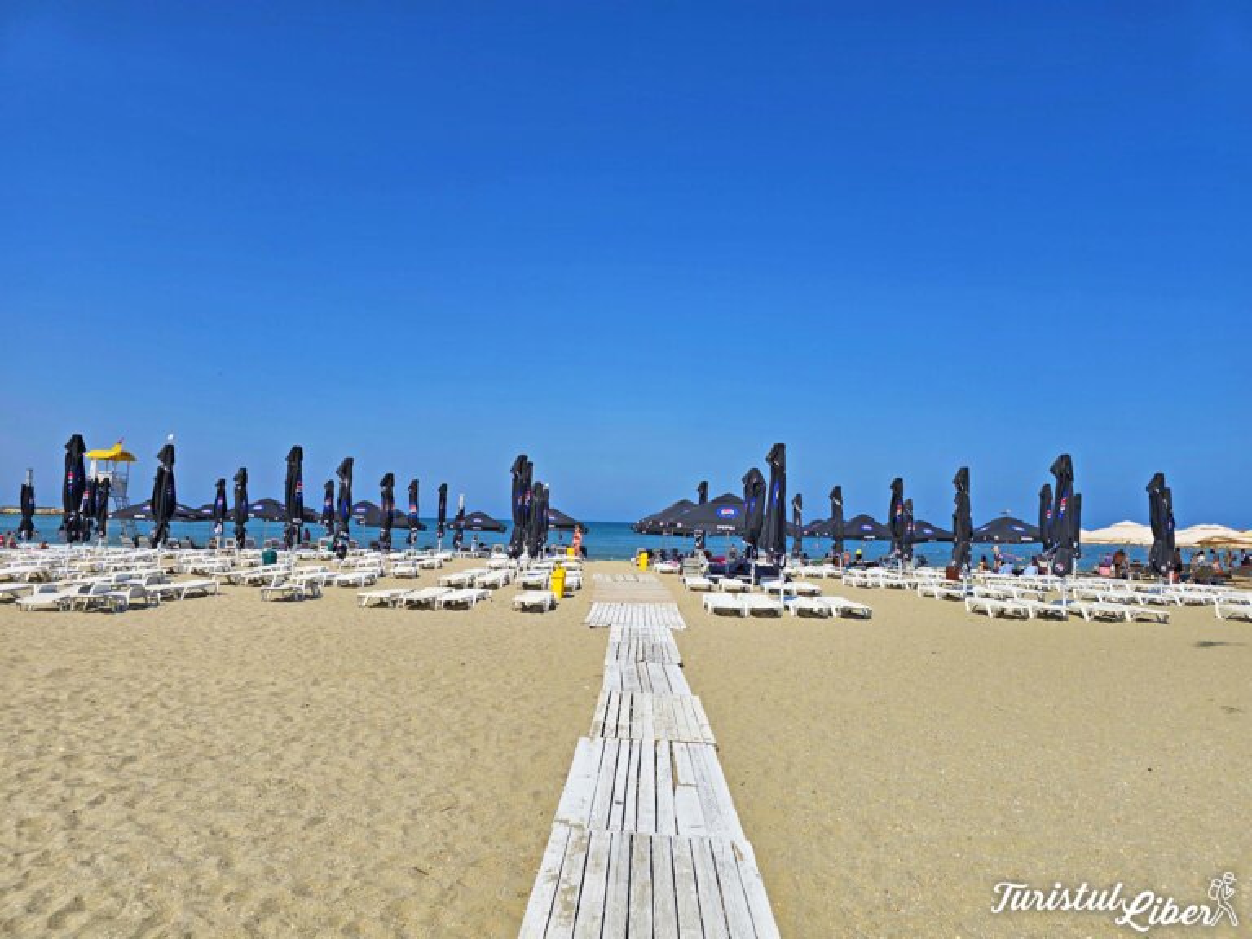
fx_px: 832
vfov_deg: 58.9
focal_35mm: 23
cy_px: 470
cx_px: 626
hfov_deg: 73.9
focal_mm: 6.3
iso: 12
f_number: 1.7
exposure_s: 1/1636
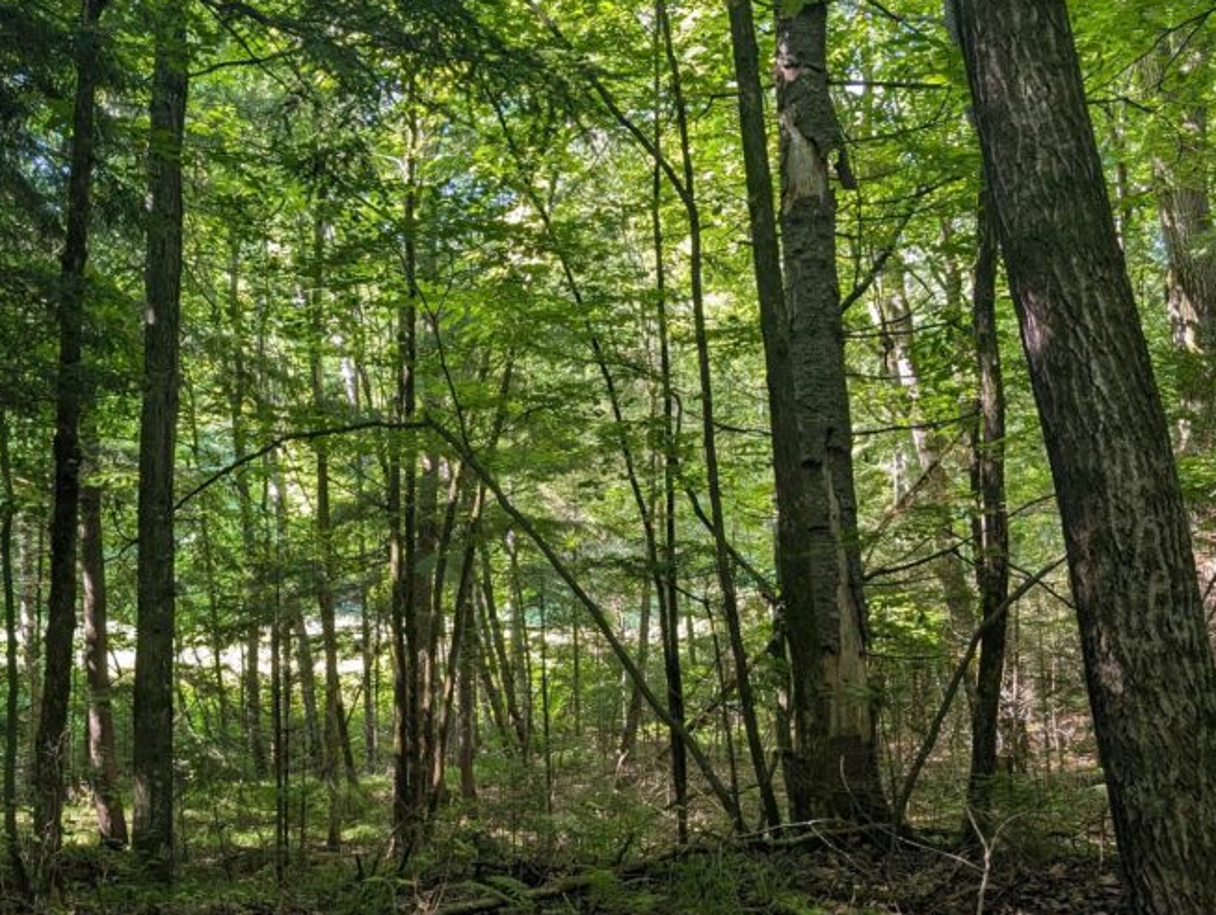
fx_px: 1372
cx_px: 455
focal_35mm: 39
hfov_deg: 47.4
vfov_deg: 36.9
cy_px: 478
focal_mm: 6.9
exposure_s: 1/245
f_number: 1.68
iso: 221
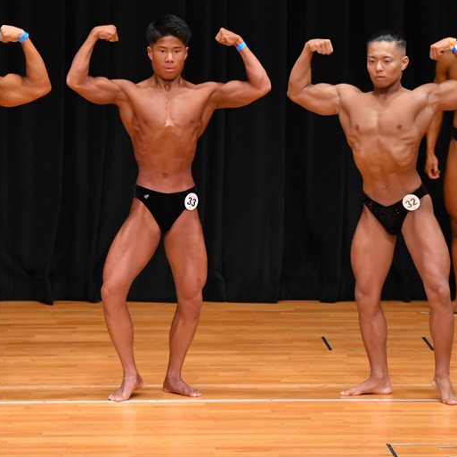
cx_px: 253
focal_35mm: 366
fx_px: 5467
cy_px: 228
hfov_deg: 4.8
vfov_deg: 4.8
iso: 4000
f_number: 5.6
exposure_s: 1/400
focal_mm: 190
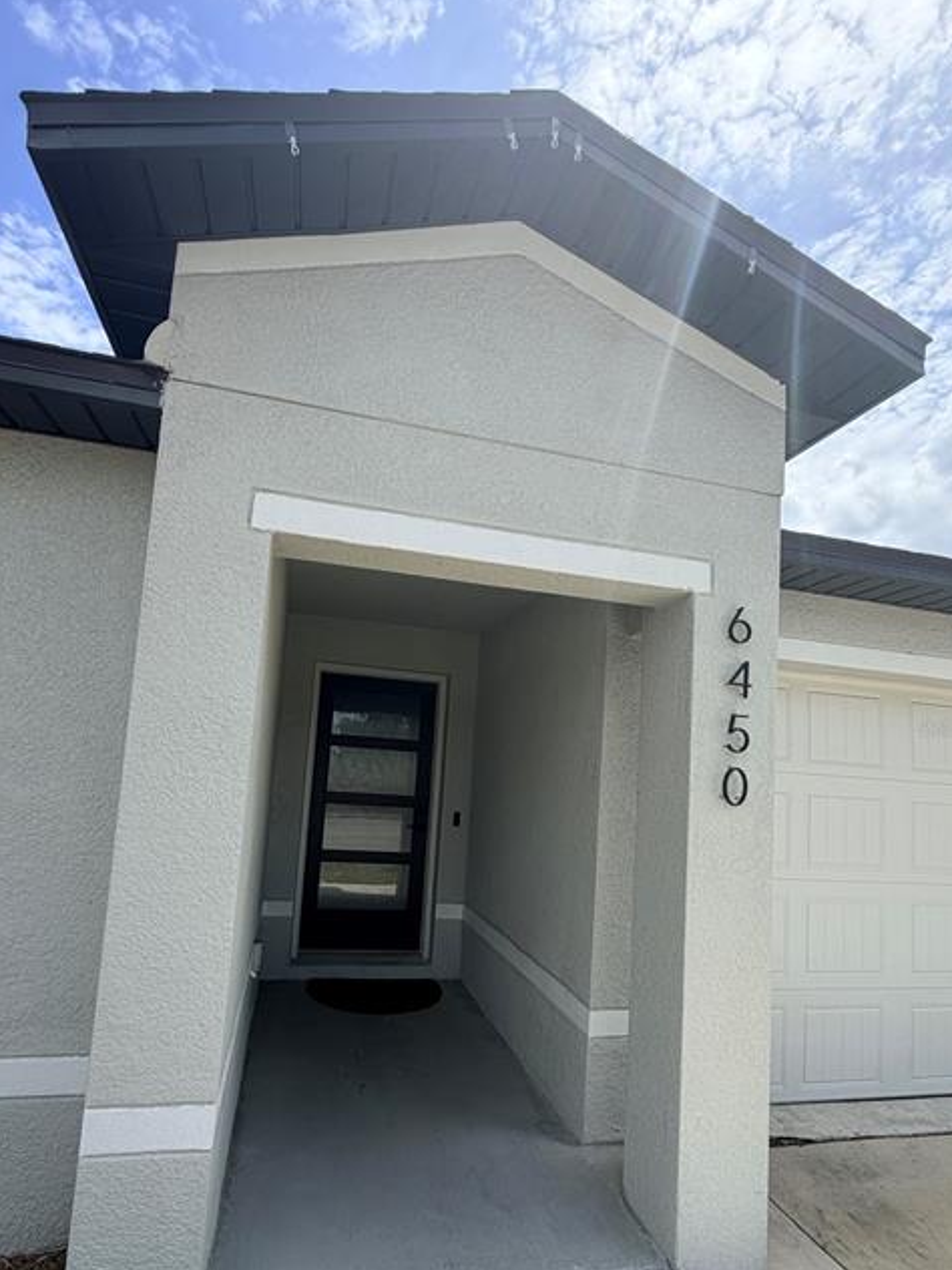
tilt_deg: +4.4
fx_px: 623
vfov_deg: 90.4
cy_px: 727
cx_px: 430
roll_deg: -4.6
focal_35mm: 17
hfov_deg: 74.5
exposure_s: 1/1087
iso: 25
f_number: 2.2
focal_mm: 2.22
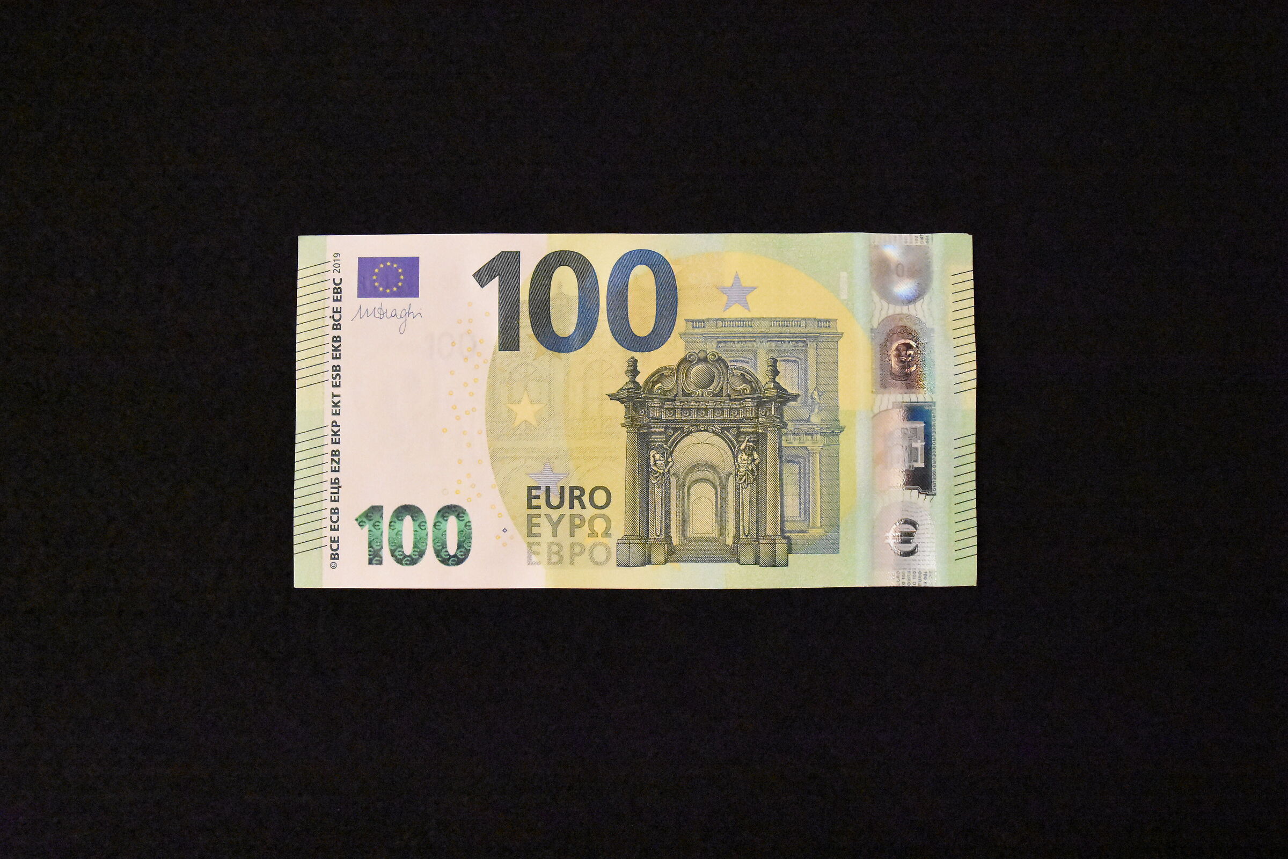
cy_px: 430
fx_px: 1288
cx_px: 644
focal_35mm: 36
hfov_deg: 53.1
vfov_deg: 36.9
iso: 25600
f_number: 8
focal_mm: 24
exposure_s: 1/60
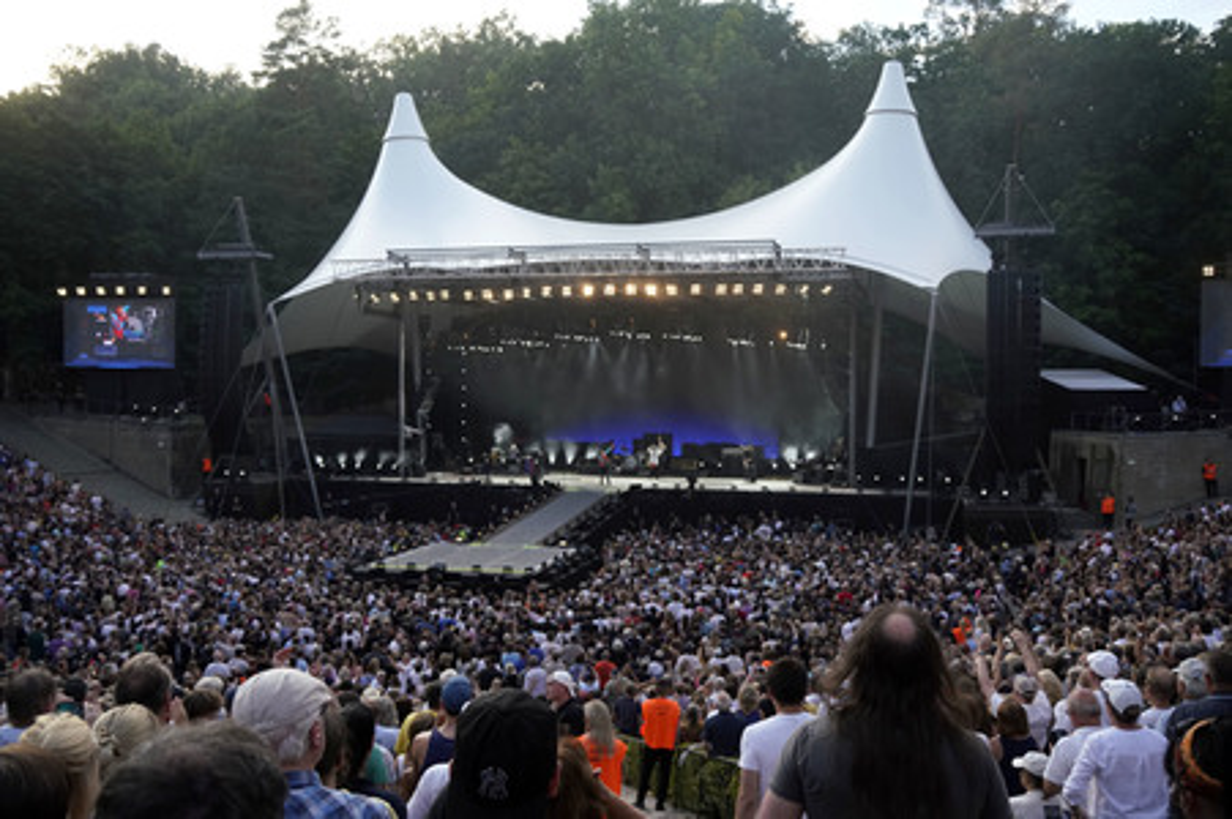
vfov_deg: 39.9
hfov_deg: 57.3
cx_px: 616
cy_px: 410
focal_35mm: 33
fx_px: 1128
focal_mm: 33
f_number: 5.6
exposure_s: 1/1000
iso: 1250
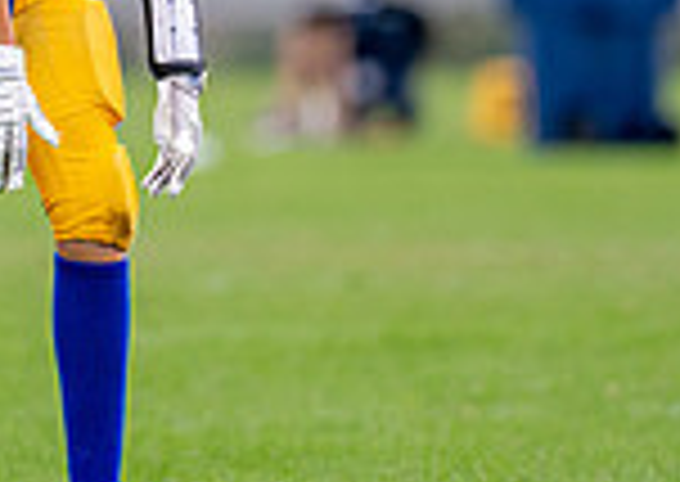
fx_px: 16873
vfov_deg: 1.6
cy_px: -305
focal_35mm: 876
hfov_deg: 2.3
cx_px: 28
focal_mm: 191
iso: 400
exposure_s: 1/1600
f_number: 2.8
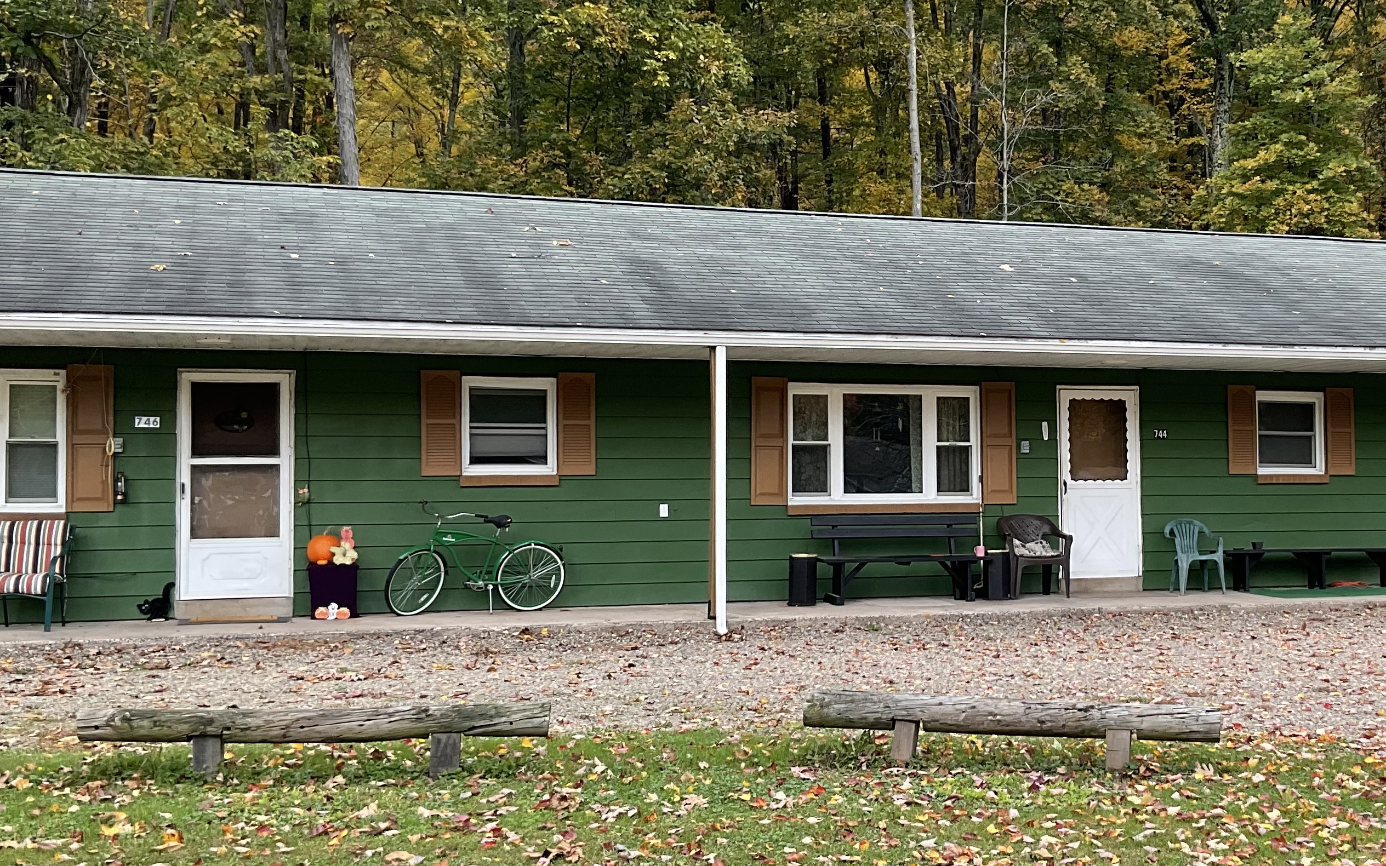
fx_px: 1851
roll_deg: +1.2
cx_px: 959
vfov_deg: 26.3
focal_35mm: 49
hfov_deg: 40.4
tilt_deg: +2.0
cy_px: 436
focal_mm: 3
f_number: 1.8
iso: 16
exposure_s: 1/310
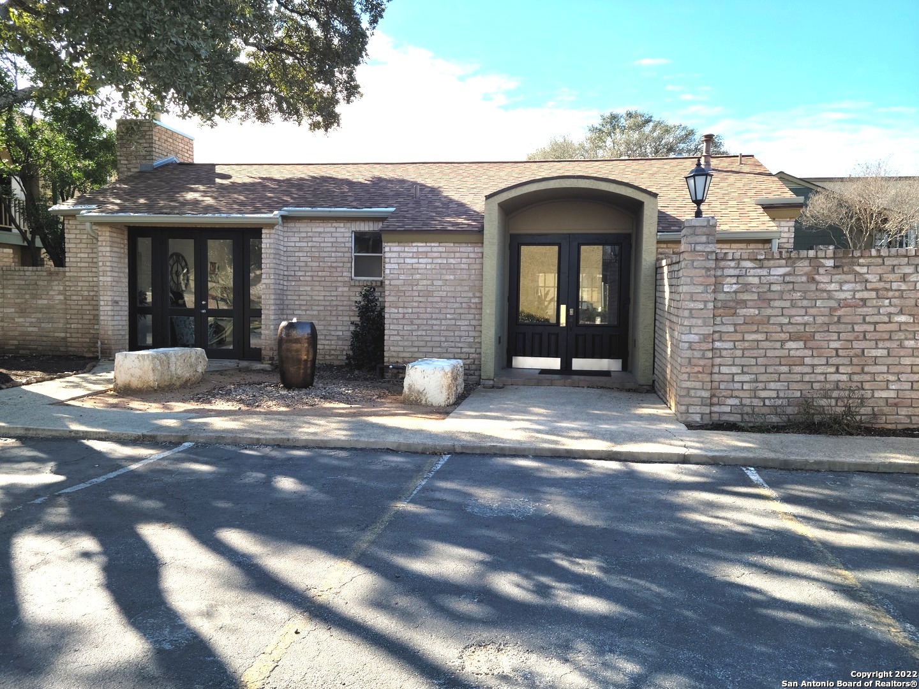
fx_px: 743
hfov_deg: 63.4
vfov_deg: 49.7
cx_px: 460
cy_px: 344
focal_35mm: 28
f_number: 2
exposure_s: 1/468
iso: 25
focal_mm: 5.9
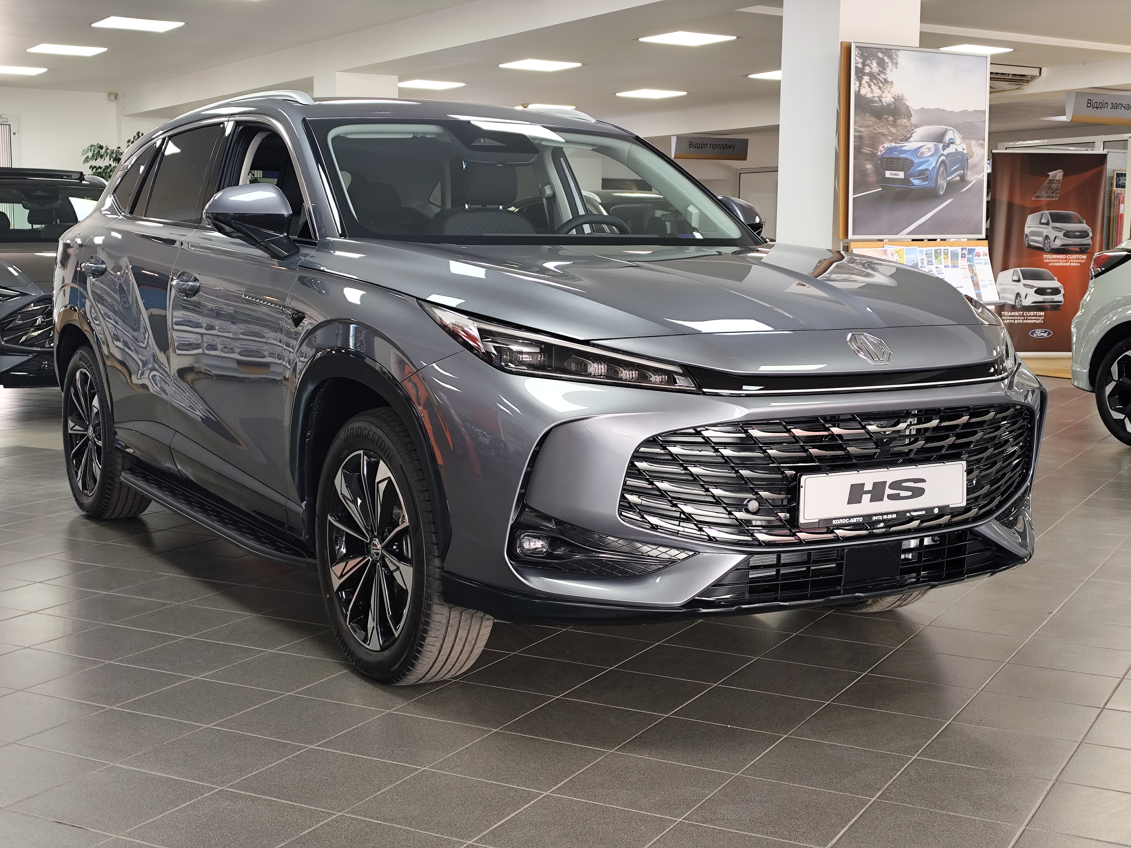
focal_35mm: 46
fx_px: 1503
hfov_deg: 41.2
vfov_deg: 31.5
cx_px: 566
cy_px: 424
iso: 160
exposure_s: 1/33.3
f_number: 1.65
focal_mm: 6.19
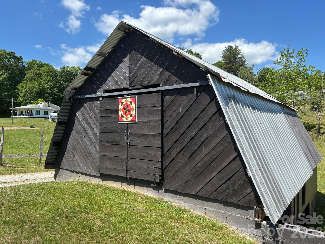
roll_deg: -0.4
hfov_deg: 67.3
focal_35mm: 26
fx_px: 244
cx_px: 162
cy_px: 122
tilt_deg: +1.1
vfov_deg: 53.1
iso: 50
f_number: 1.6
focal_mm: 5.96
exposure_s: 1/2024
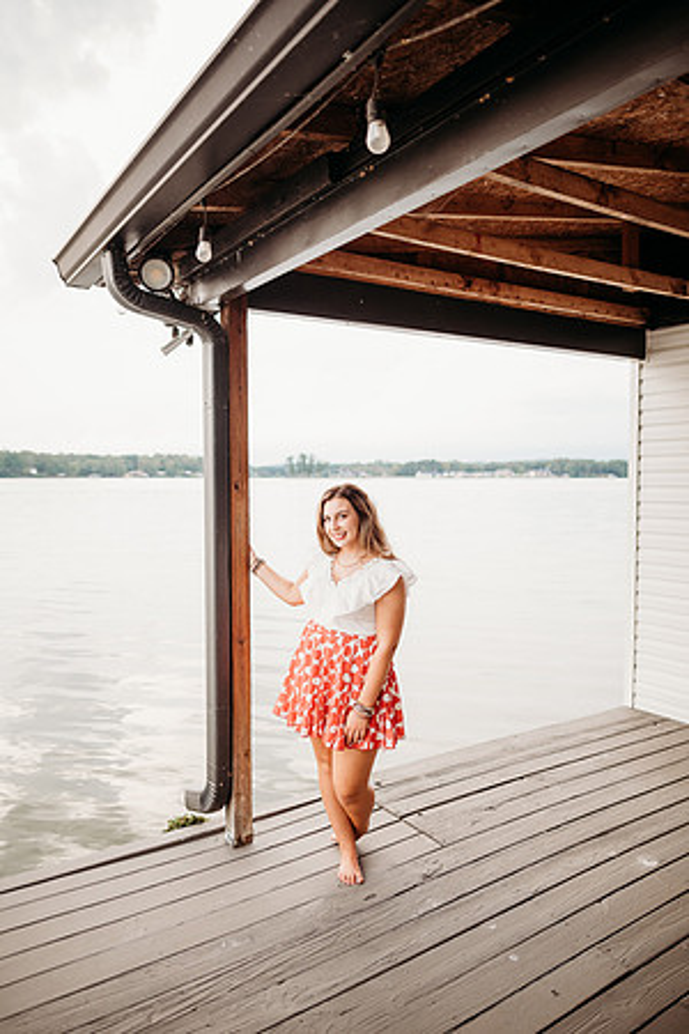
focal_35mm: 24
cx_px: 344
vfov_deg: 73.7
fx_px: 689
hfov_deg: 53.1
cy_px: 517
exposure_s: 1/250
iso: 200
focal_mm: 24
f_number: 2.2
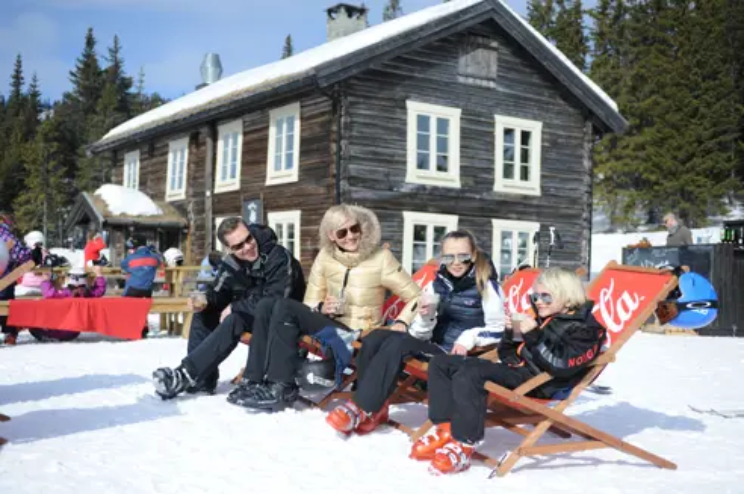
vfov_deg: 31.8
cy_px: 247
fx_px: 867
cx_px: 372
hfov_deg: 46.4
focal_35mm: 42
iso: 200
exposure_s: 1/3200
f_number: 4
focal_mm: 42
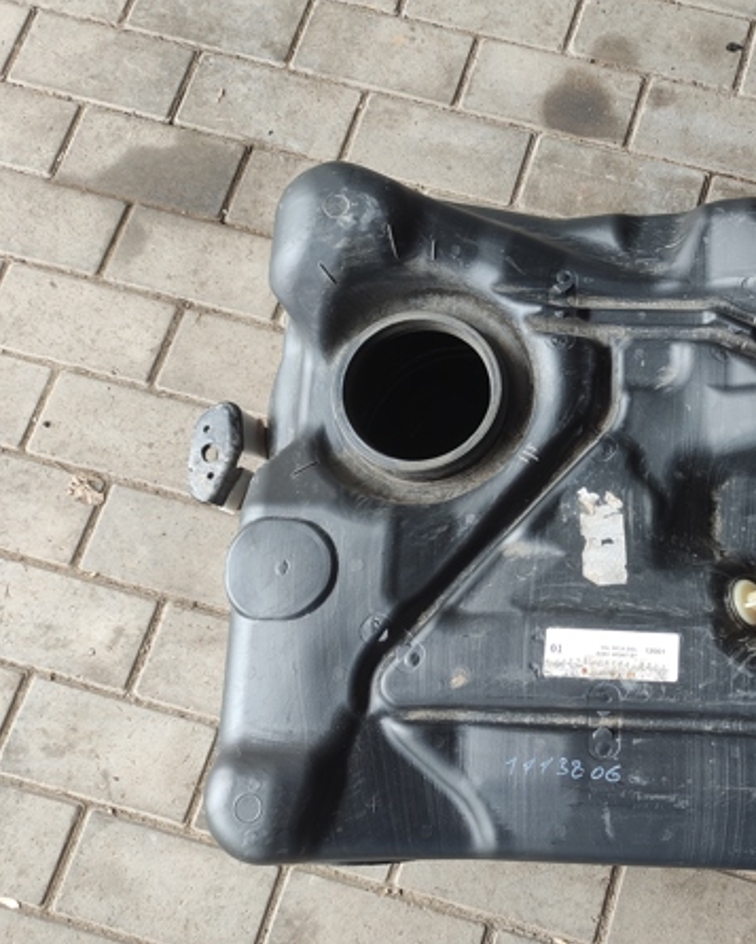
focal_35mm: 35
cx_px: 637
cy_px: 491
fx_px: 979
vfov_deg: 51.5
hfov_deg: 40.0
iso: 192
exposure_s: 1/50
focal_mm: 5.43
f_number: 1.89
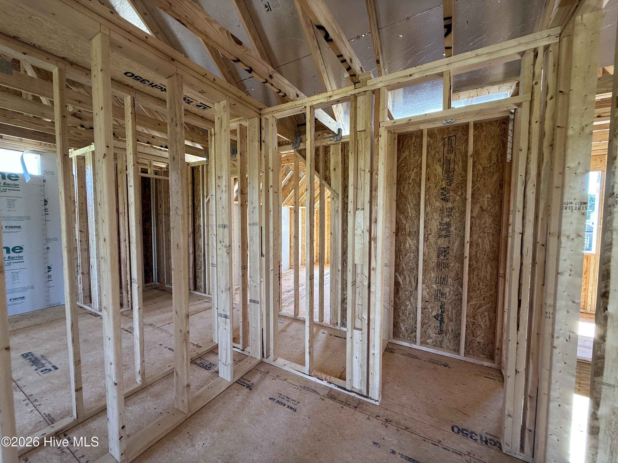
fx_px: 250
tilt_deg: -2.1
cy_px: 232
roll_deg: -0.6
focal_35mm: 14
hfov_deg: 102.1
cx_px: 309
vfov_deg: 85.7
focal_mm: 2.22
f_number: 2.2
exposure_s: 1/99
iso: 125
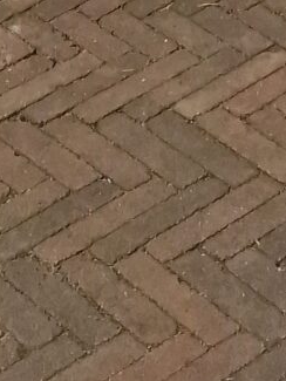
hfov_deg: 8.0
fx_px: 1993
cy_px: -1053
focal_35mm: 181
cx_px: 463
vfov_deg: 7.9
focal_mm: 6.4
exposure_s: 1/180
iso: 50
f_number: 1.8
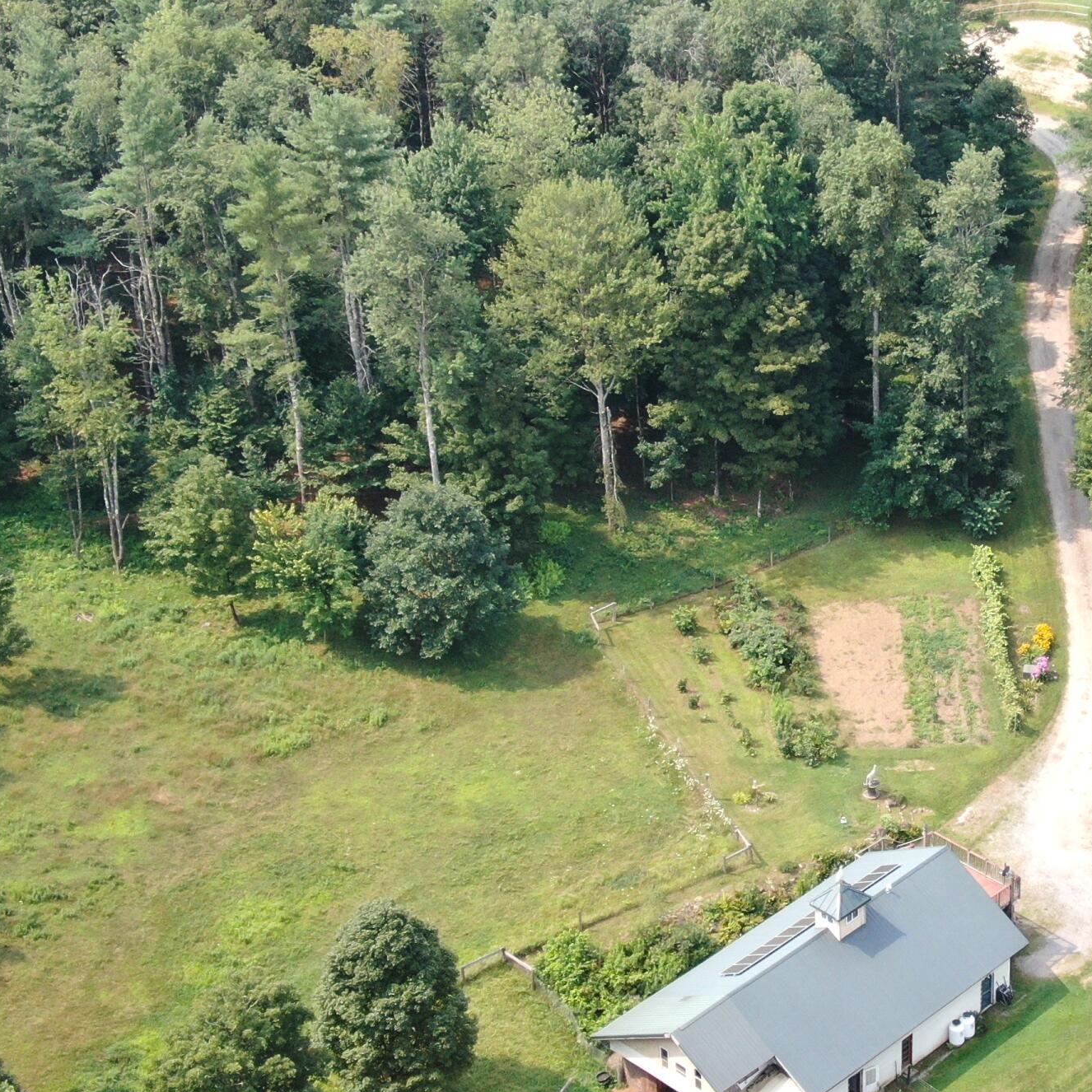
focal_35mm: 86
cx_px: 943
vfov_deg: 20.1
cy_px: 656
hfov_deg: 19.9
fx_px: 3069
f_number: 3.6
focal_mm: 7.39
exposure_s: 1/240
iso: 100
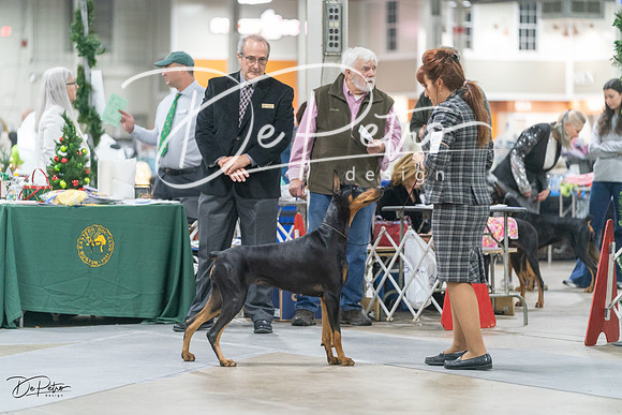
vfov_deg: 8.9
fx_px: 2661
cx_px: 311
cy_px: 208
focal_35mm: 154
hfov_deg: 13.3
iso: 4000
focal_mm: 154
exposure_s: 1/160
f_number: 2.8
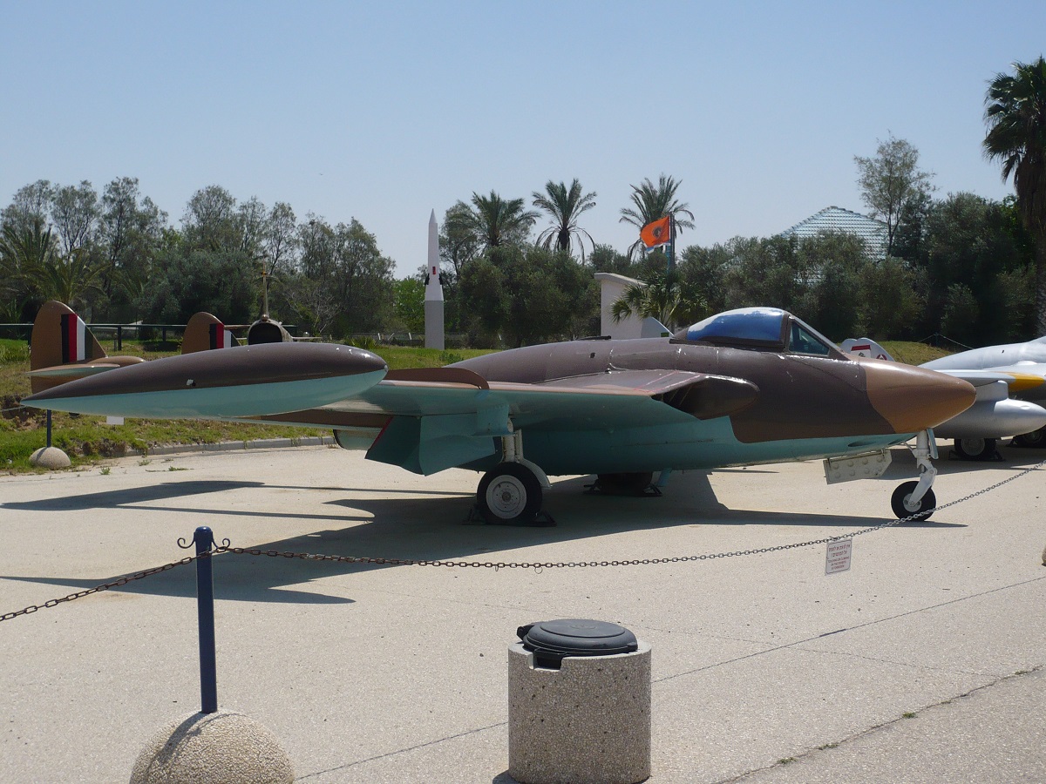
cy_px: 392
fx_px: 1662
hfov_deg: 34.9
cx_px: 523
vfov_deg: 26.6
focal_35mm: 55
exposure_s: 1/320
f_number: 10
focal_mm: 9.1
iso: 100
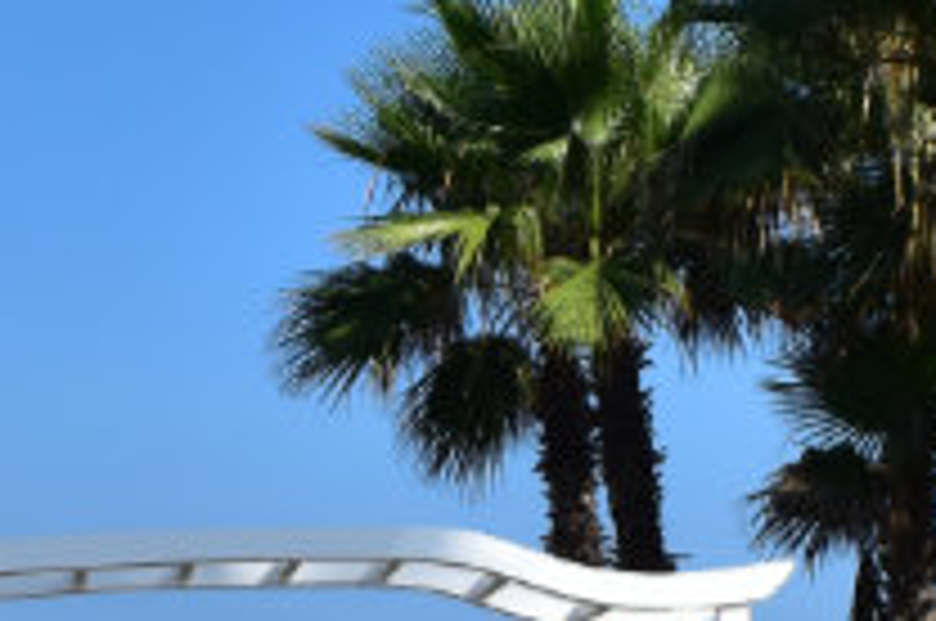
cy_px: 668
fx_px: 3842
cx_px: 207
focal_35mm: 148
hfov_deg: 13.8
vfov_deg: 9.2
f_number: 11
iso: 280
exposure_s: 1/500
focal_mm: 20
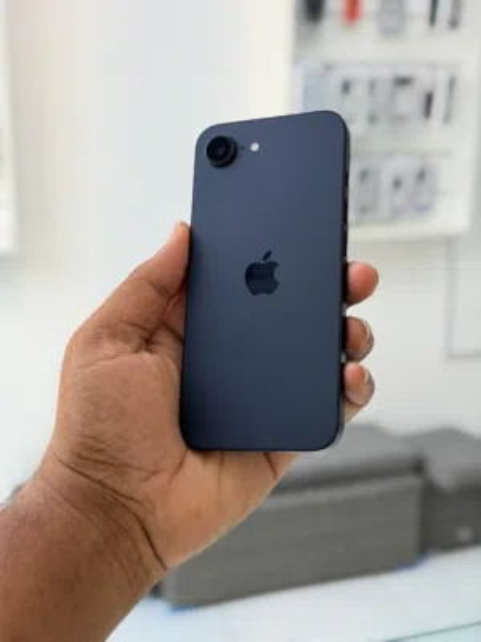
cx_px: 240
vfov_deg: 39.7
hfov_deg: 30.3
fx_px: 889
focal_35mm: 48
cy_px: 321
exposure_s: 1/215
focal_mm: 6.76
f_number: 1.78
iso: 50
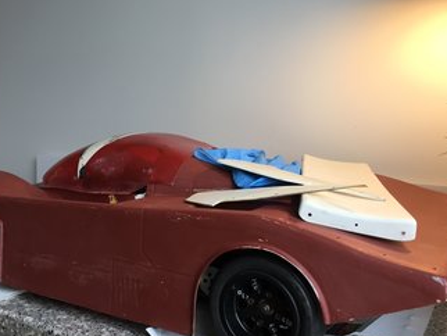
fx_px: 465
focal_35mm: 36
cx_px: 190
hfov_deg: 51.1
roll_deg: -0.7
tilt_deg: -5.2
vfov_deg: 39.7
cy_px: 161
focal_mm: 4.15
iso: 32
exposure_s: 1/30
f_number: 2.2
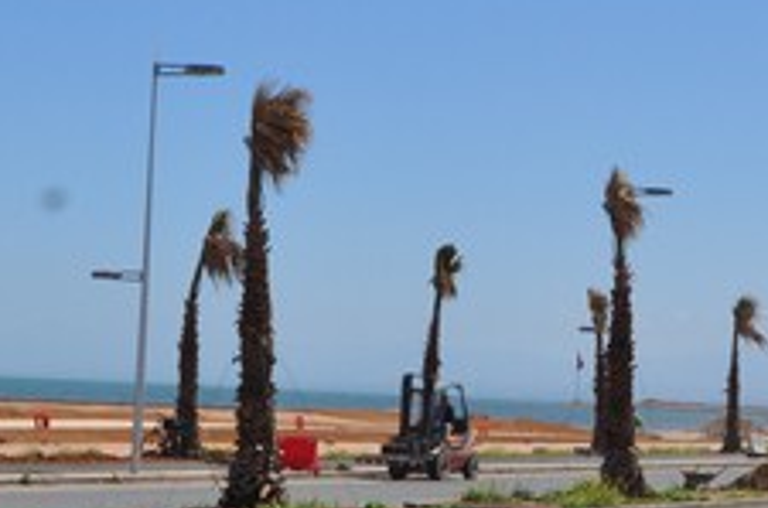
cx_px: 205
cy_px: 186
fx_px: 2363
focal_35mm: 111
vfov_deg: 12.3
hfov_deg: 18.4
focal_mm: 26
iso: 200
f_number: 11
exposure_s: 1/500
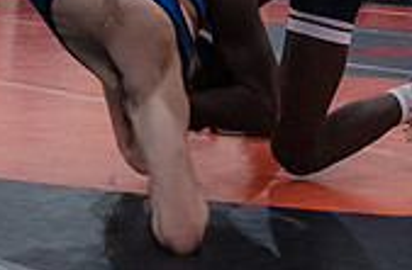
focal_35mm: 112
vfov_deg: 12.0
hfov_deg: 18.3
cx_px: 143
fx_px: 1276
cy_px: 22
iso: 8000
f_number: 3.2
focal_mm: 29
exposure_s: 1/400
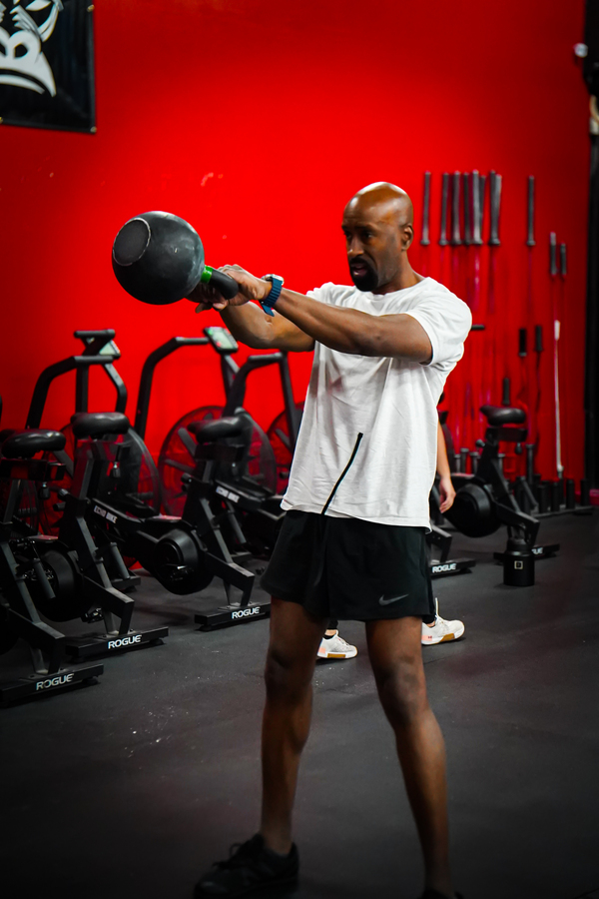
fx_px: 1747
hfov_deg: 19.5
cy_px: 450
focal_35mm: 70
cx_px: 300
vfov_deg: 28.8
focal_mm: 47
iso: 6400
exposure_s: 1/160
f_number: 2.8
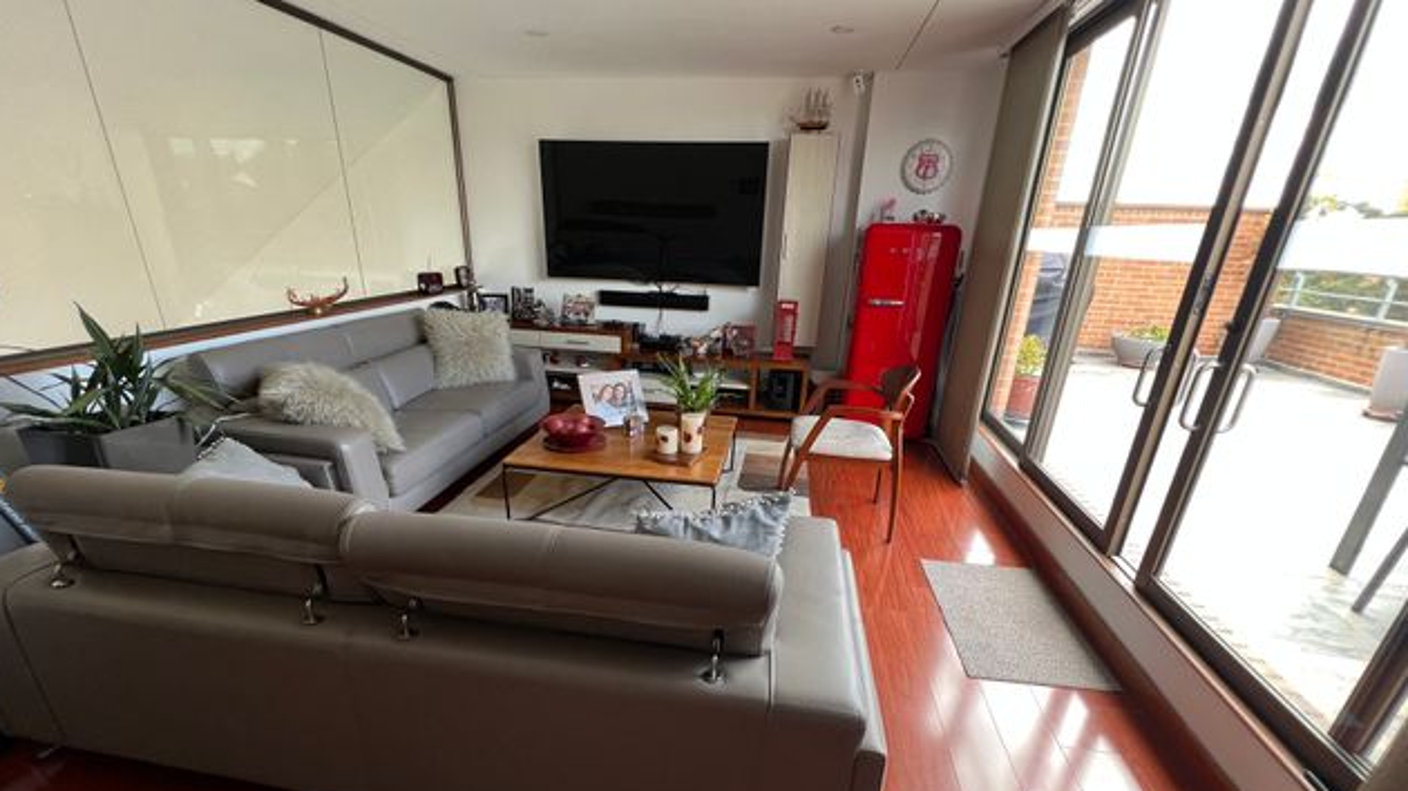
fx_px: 560
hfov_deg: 103.0
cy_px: 485
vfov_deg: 69.6
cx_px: 687
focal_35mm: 15
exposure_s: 1/99
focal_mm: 1.57
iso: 100
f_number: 1.8
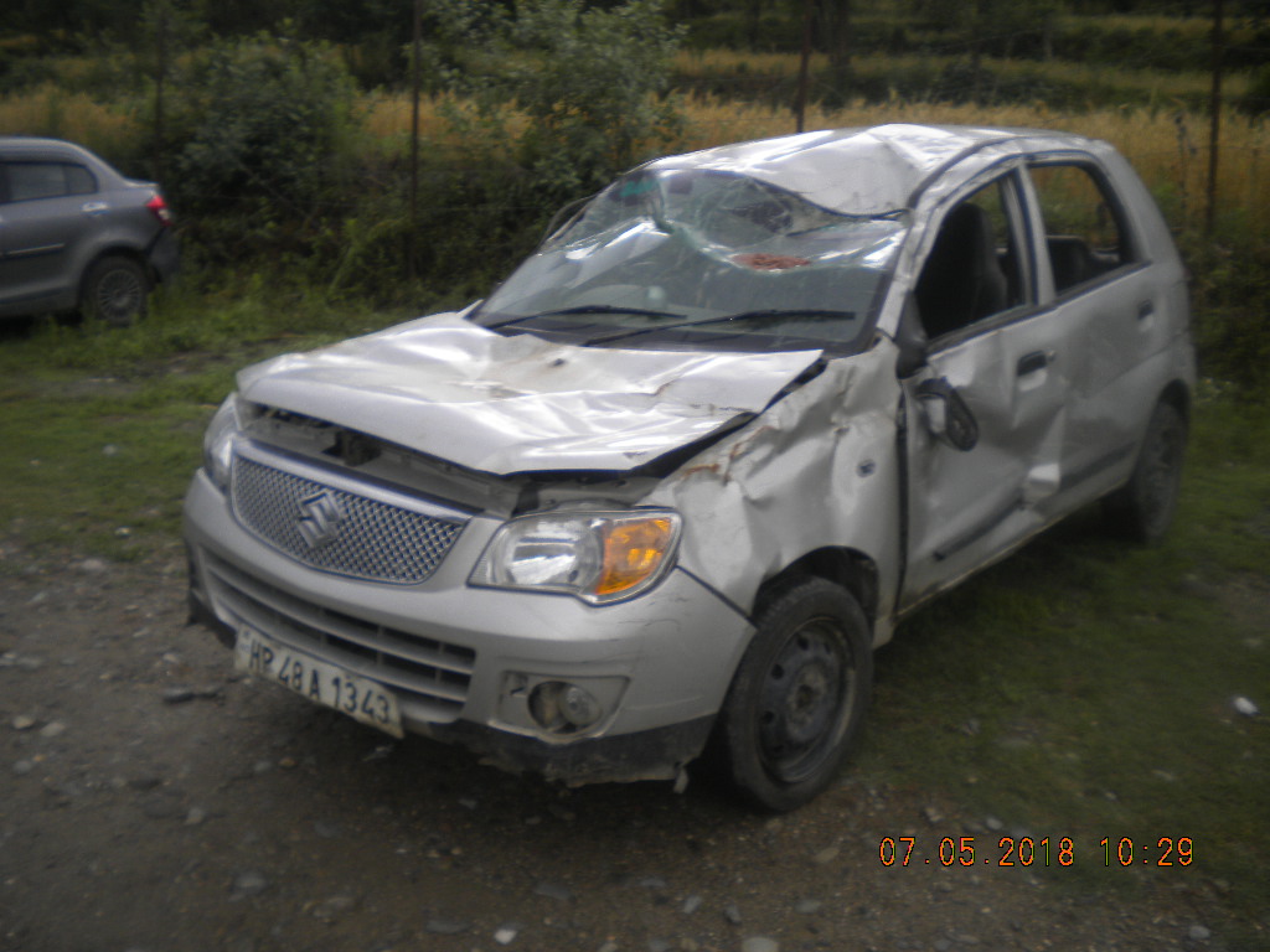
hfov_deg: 52.6
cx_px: 635
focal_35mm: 35
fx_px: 1284
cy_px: 476
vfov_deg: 40.7
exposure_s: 1/180
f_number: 3.1
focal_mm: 6.3
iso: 80
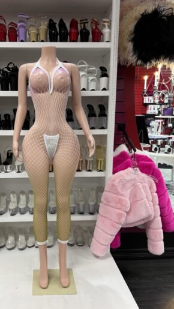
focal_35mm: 33
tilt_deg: -9.9
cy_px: 160
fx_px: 270
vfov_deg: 59.5
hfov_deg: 35.1
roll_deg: +0.5
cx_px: 49
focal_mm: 5.7
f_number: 1.5
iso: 100
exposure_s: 1/60
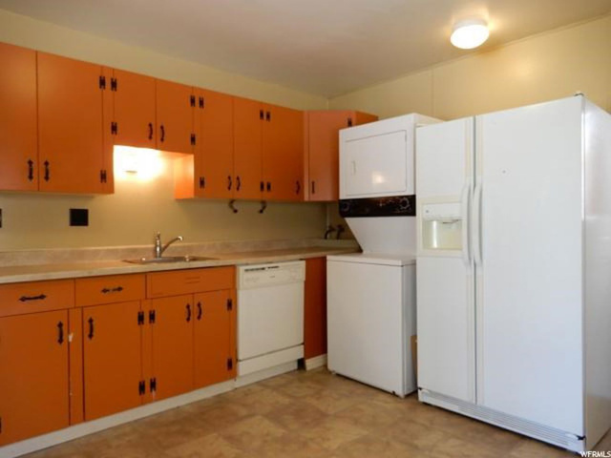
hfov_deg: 71.6
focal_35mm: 24
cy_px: 229
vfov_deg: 56.8
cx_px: 306
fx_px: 424
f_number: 3.4
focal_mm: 4.3
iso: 250
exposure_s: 1/30
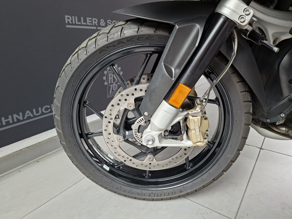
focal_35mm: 23
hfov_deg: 73.9
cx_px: 146
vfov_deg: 58.9
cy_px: 110
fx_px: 194
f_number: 1.8
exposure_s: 1/120
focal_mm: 5.54
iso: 160
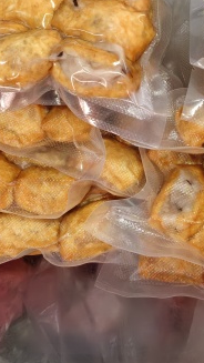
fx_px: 692
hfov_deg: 16.7
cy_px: 118
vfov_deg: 29.1
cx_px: 130
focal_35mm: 72
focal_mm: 5.75
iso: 500
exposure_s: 1/33.3
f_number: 4
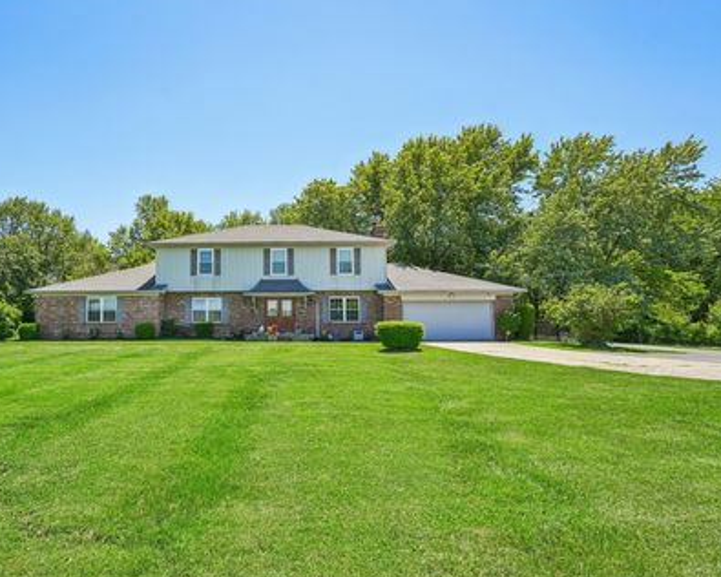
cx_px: 281
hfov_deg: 82.1
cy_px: 289
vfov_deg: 70.9
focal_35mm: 19
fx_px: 405
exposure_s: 1/160
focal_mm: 16
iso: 100
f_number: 8
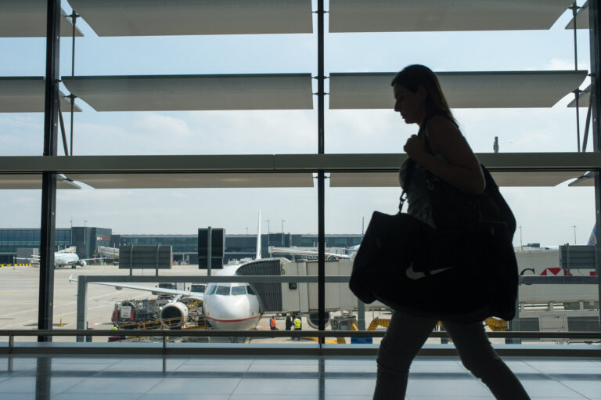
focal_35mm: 40
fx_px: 671
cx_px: 300
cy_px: 200
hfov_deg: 48.3
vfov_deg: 33.2
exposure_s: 1/400
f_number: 10
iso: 320
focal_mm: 40
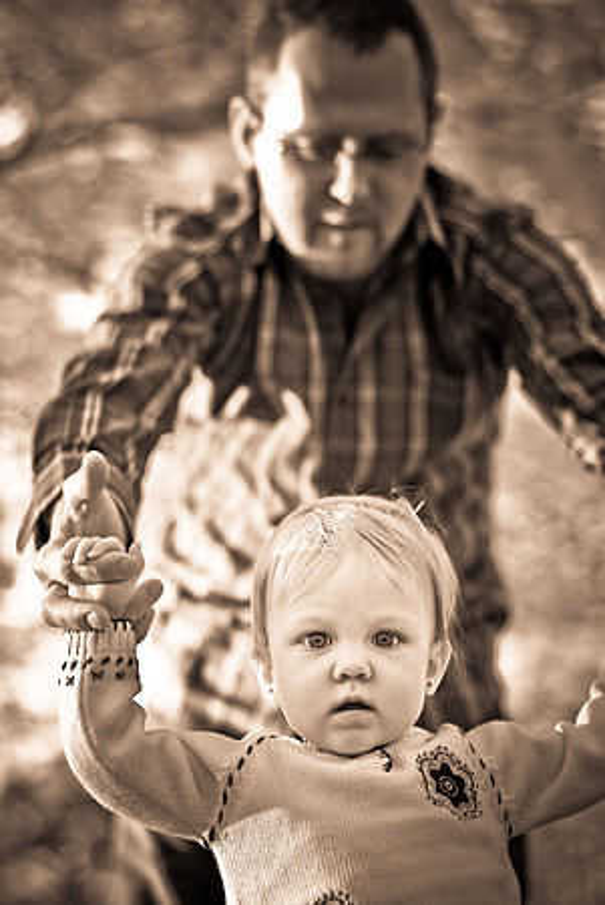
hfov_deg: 18.2
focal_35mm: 75
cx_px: 302
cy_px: 452
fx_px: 1886
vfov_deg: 27.0
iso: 160
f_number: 2
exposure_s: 1/400
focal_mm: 50
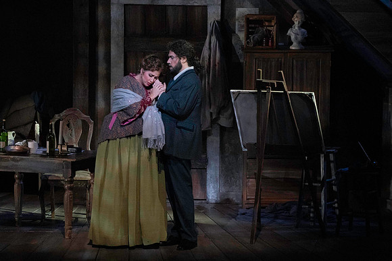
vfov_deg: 4.0
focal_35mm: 345
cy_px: 130
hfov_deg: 6.0
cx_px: 196
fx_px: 3757
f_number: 13
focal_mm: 345
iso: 16000
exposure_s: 1/320
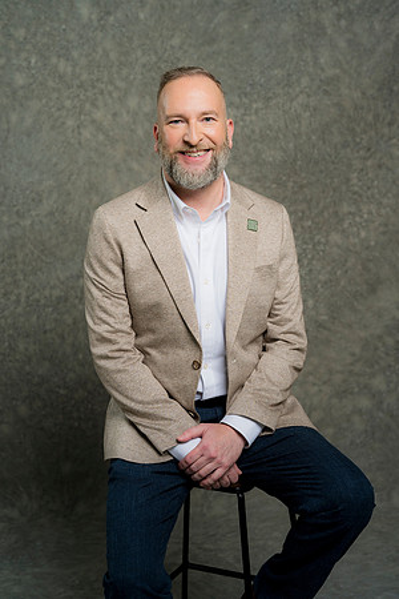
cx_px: 200
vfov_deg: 36.2
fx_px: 914
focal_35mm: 55
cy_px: 300
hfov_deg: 24.6
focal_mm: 55
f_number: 4
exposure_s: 1/160
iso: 125
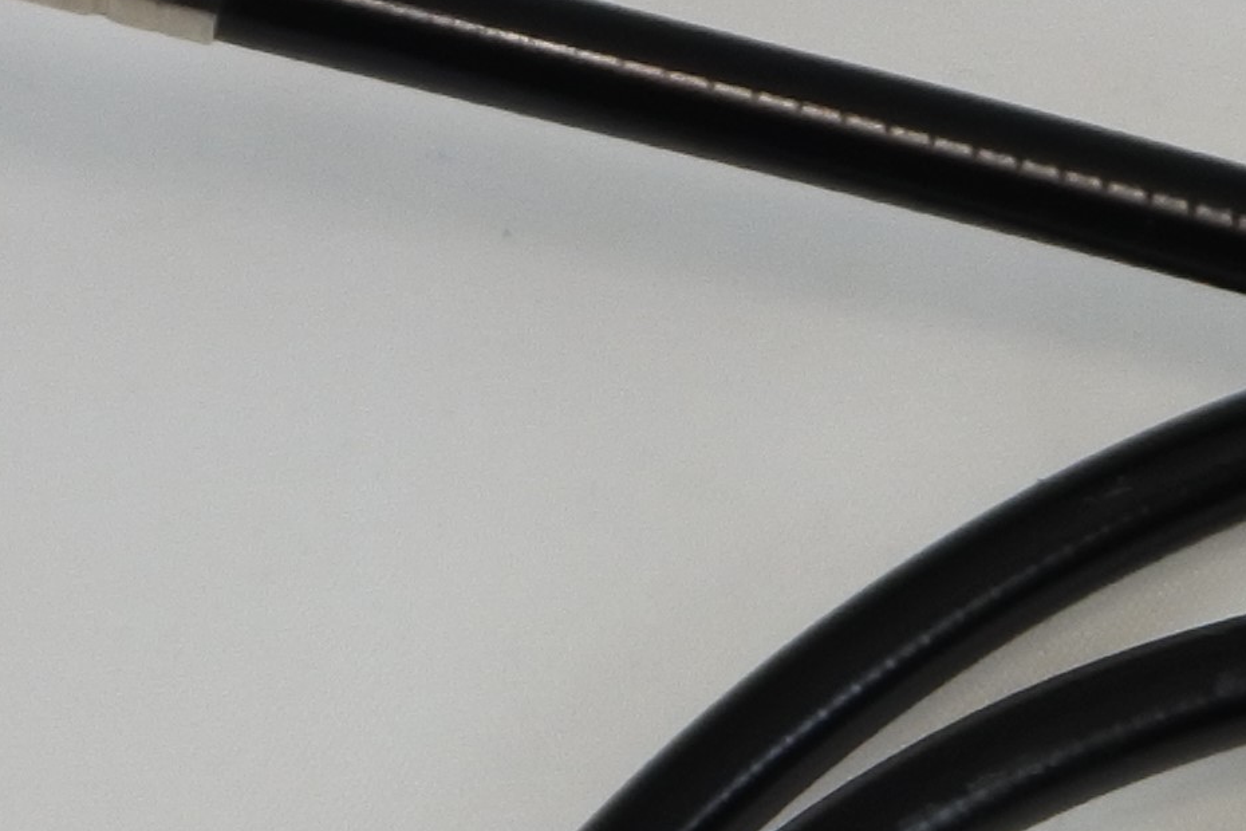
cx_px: 1417
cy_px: 1662
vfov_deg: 7.9
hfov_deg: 12.1
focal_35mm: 167
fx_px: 5780
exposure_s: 1/250
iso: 360
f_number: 3.8
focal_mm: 12.1
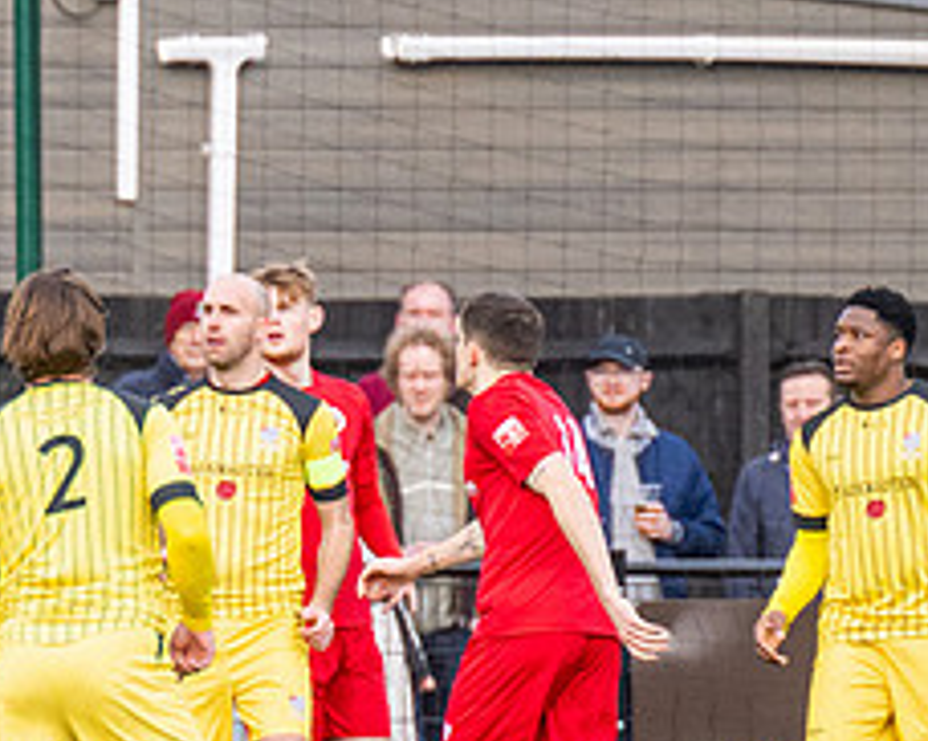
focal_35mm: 1346
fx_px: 36937
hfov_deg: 1.4
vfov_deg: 1.1
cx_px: -355
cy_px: 257
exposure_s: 1/1600
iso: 800
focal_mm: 280
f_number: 4
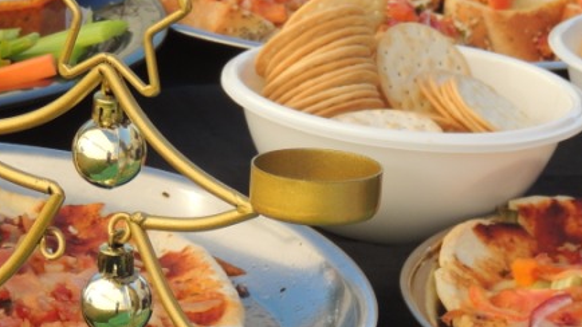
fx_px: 5354
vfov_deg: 3.5
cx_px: 366
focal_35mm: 347
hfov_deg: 6.2
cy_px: 311
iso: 100
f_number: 4.3
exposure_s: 1/250
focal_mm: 24
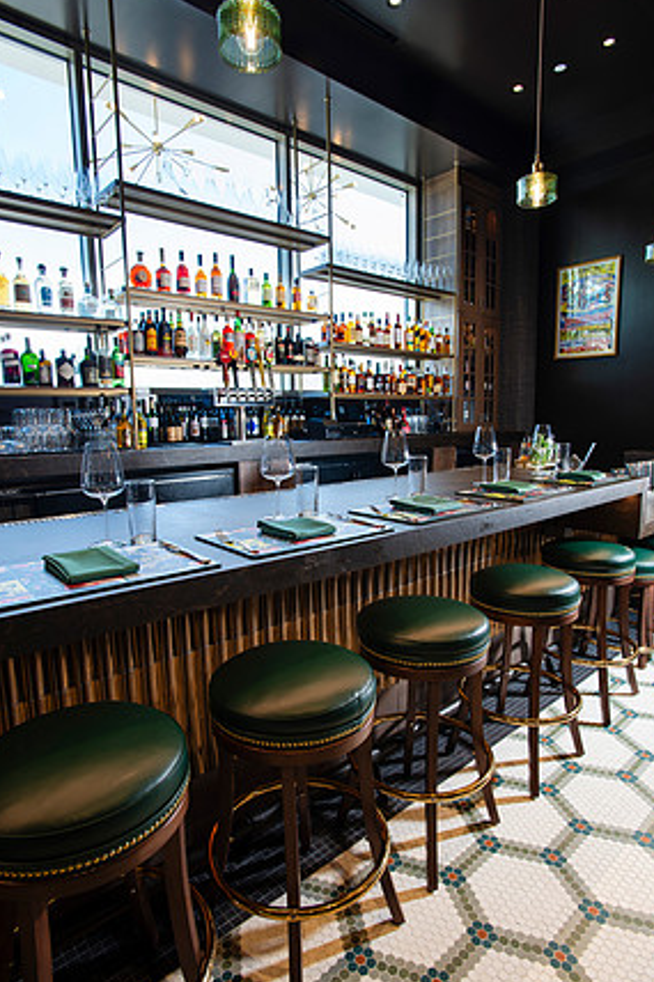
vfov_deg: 84.0
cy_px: 500
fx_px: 545
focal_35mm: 20
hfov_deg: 61.9
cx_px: 335
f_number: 6.3
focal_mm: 19
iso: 250
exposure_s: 1/30
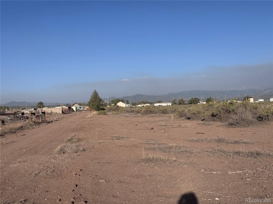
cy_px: 102
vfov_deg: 30.3
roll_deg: +2.4
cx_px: 136
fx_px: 379
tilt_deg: -0.5
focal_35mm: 48
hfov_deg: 39.7
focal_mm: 6.76
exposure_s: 1/6410
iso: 64
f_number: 1.78
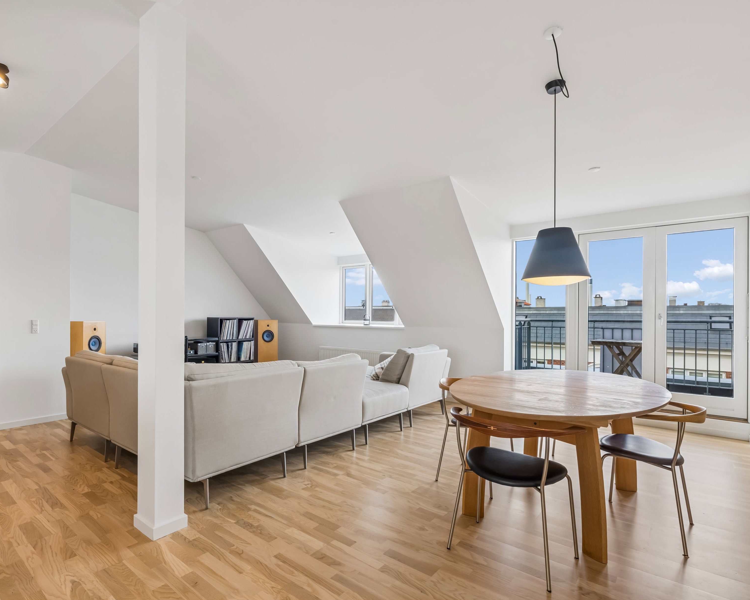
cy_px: 314
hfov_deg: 82.4
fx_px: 422
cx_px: 303
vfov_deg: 70.8
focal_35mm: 19
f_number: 11
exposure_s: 1/10
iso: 125
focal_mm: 16
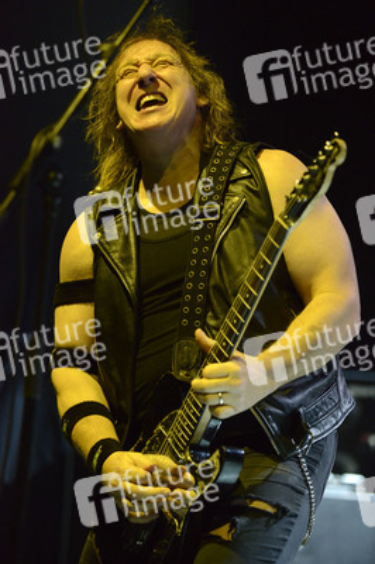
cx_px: 188
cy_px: 282
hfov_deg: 13.0
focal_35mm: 105
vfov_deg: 19.5
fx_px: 1643
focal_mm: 105
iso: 6400
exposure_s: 1/250
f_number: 2.8
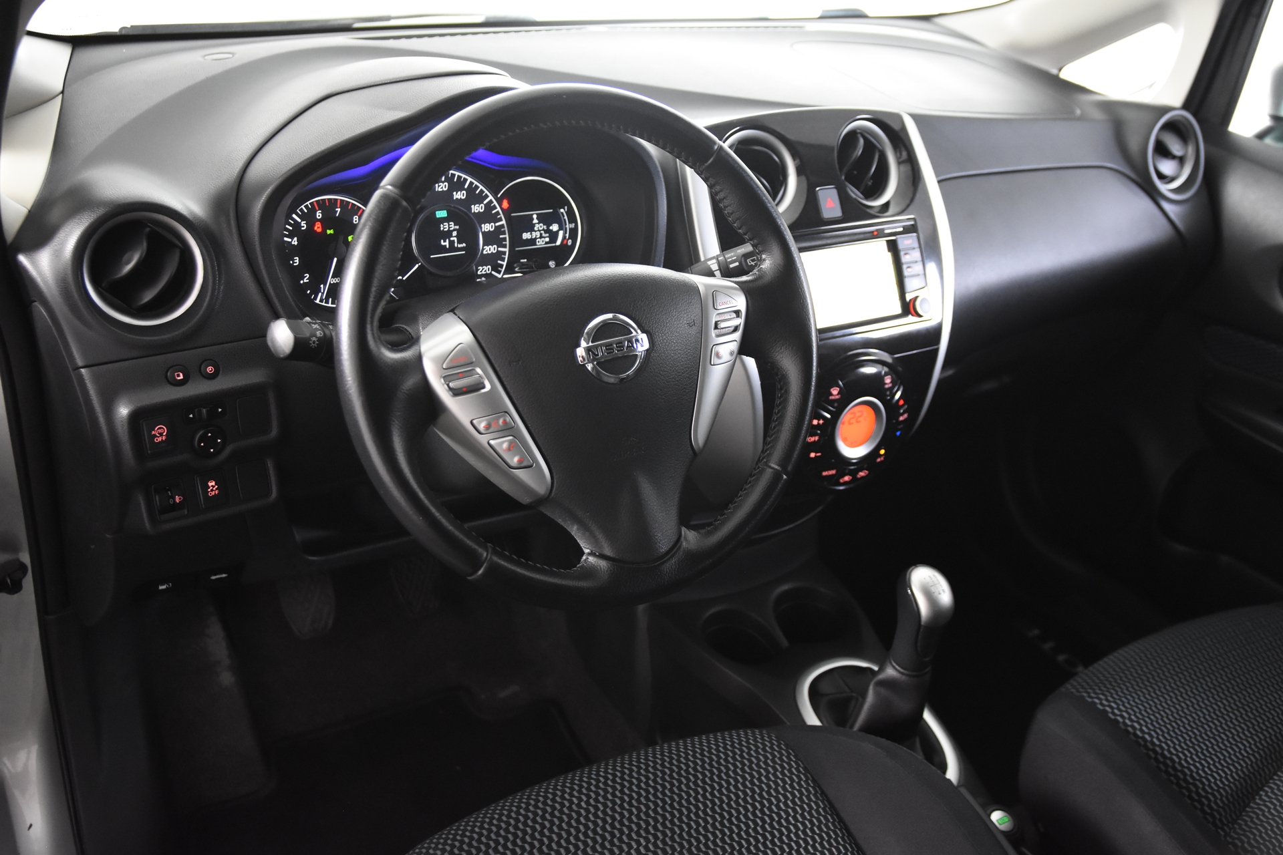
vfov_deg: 36.9
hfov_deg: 53.1
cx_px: 642
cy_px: 428
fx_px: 1283
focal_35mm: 36
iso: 2500
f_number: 3
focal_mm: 24
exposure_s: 1/40
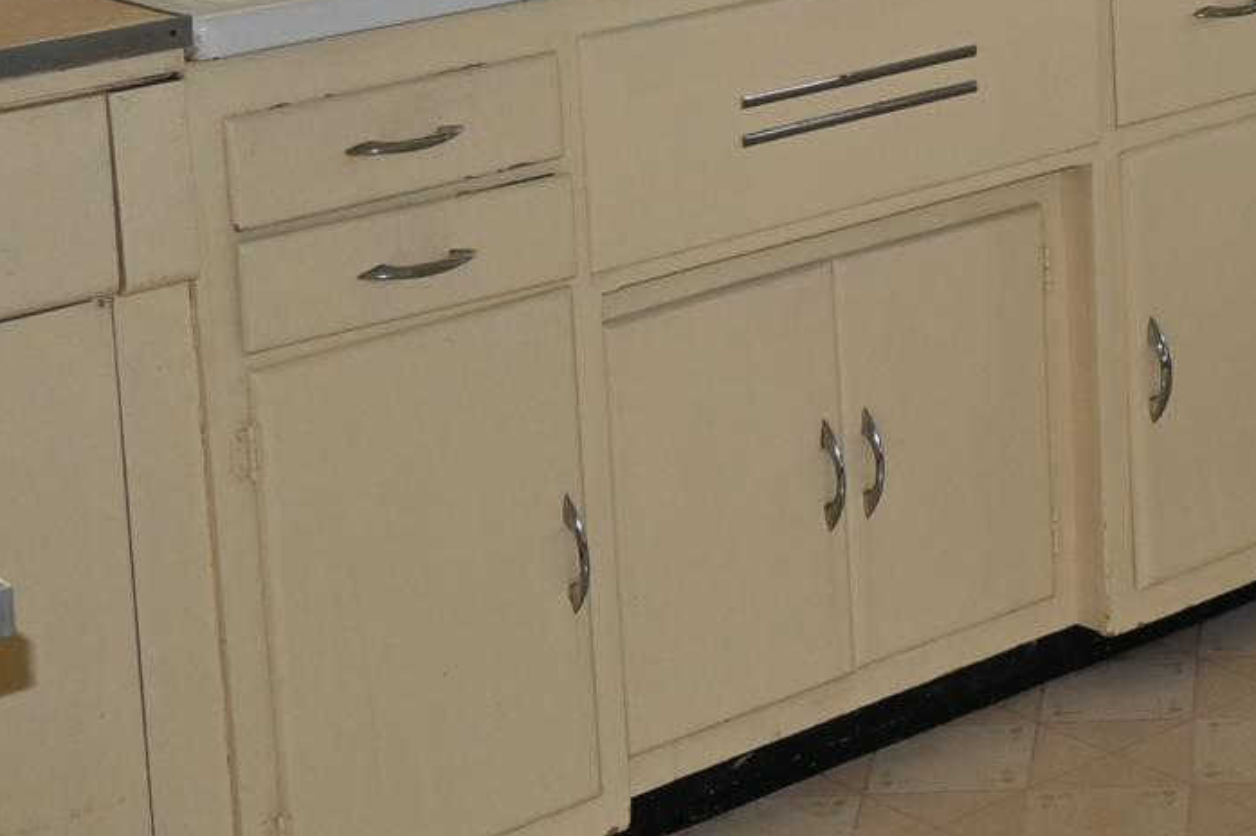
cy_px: -95
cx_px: 1380
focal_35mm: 99
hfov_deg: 19.7
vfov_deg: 13.5
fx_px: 3459
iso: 450
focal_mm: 22.5
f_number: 4
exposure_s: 1/60
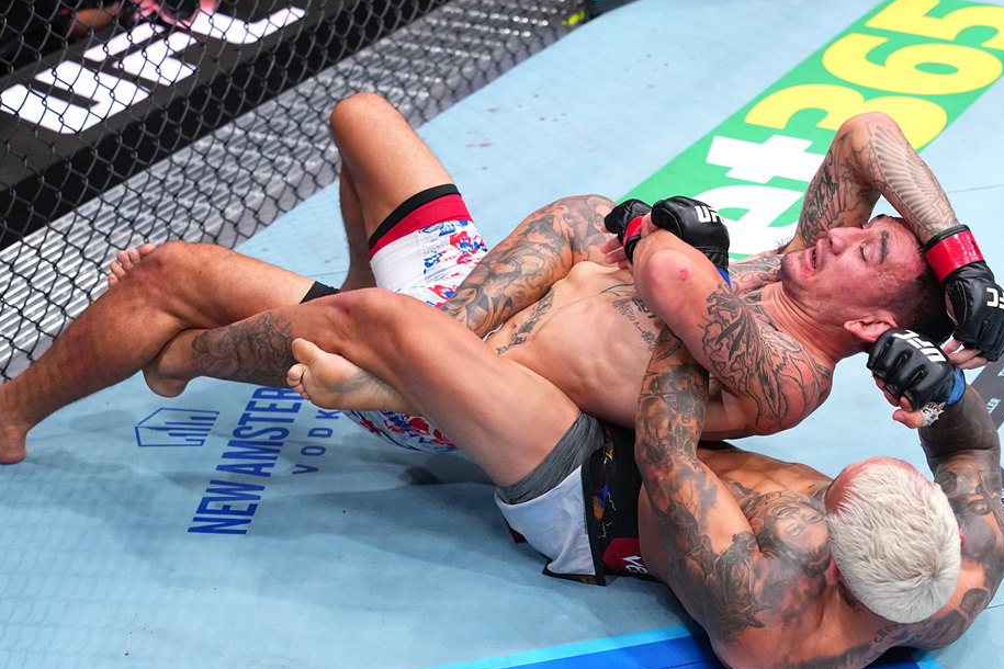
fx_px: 1645
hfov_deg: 33.9
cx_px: 496
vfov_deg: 23.0
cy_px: 367
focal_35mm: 59
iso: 3200
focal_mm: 50
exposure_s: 1/1600
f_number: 2.8
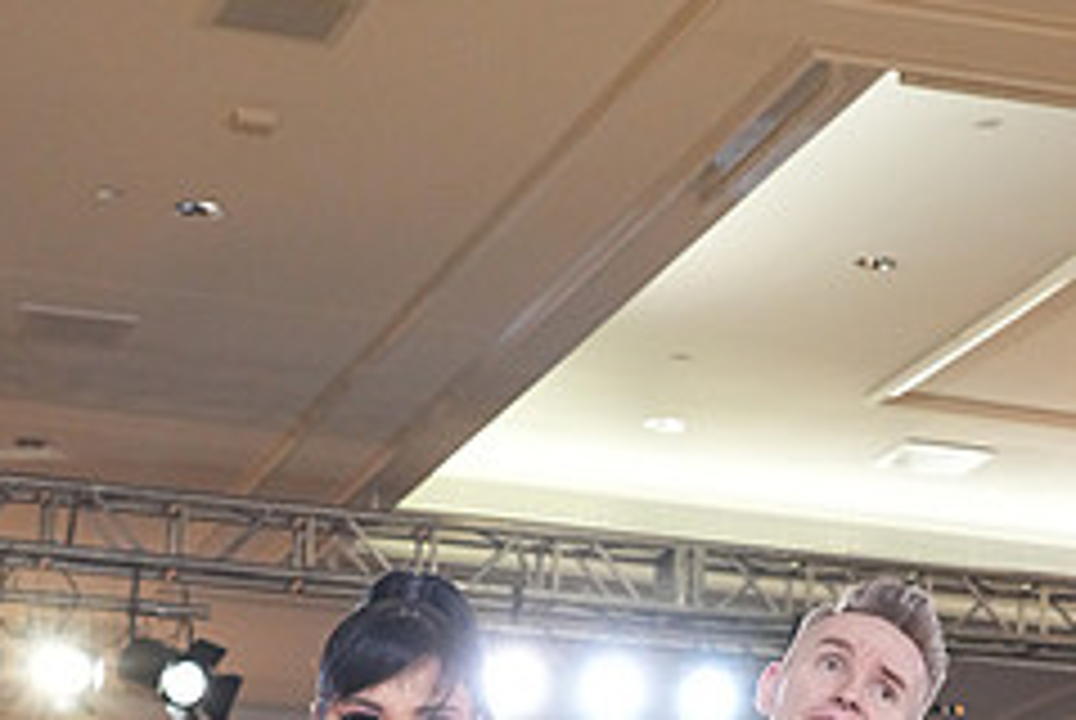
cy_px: 1269
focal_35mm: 126
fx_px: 3771
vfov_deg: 10.3
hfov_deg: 16.2
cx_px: 615
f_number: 6.3
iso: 5000
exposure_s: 1/200
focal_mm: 52
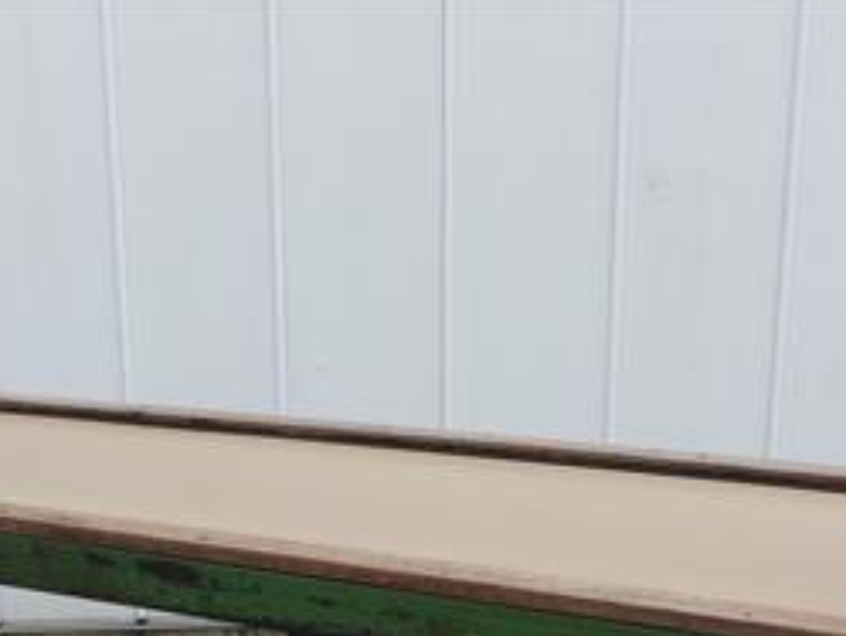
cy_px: 806
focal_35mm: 77
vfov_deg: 18.0
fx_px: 1883
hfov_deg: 25.1
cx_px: 233
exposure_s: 1/250
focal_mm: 15
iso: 160
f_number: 6.3
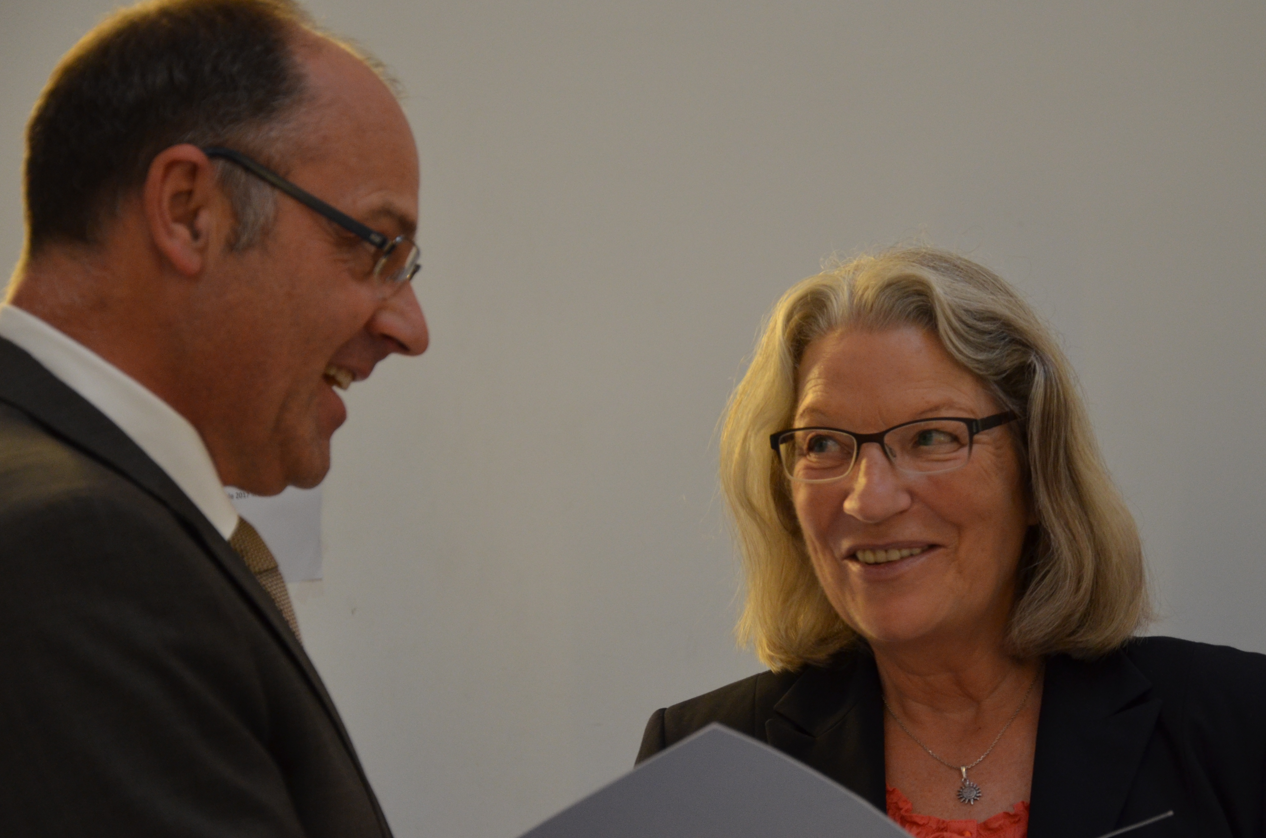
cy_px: 450
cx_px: 727
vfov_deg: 10.8
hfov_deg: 16.3
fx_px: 4422
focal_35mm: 126
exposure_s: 1/125
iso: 800
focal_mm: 70
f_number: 5.3
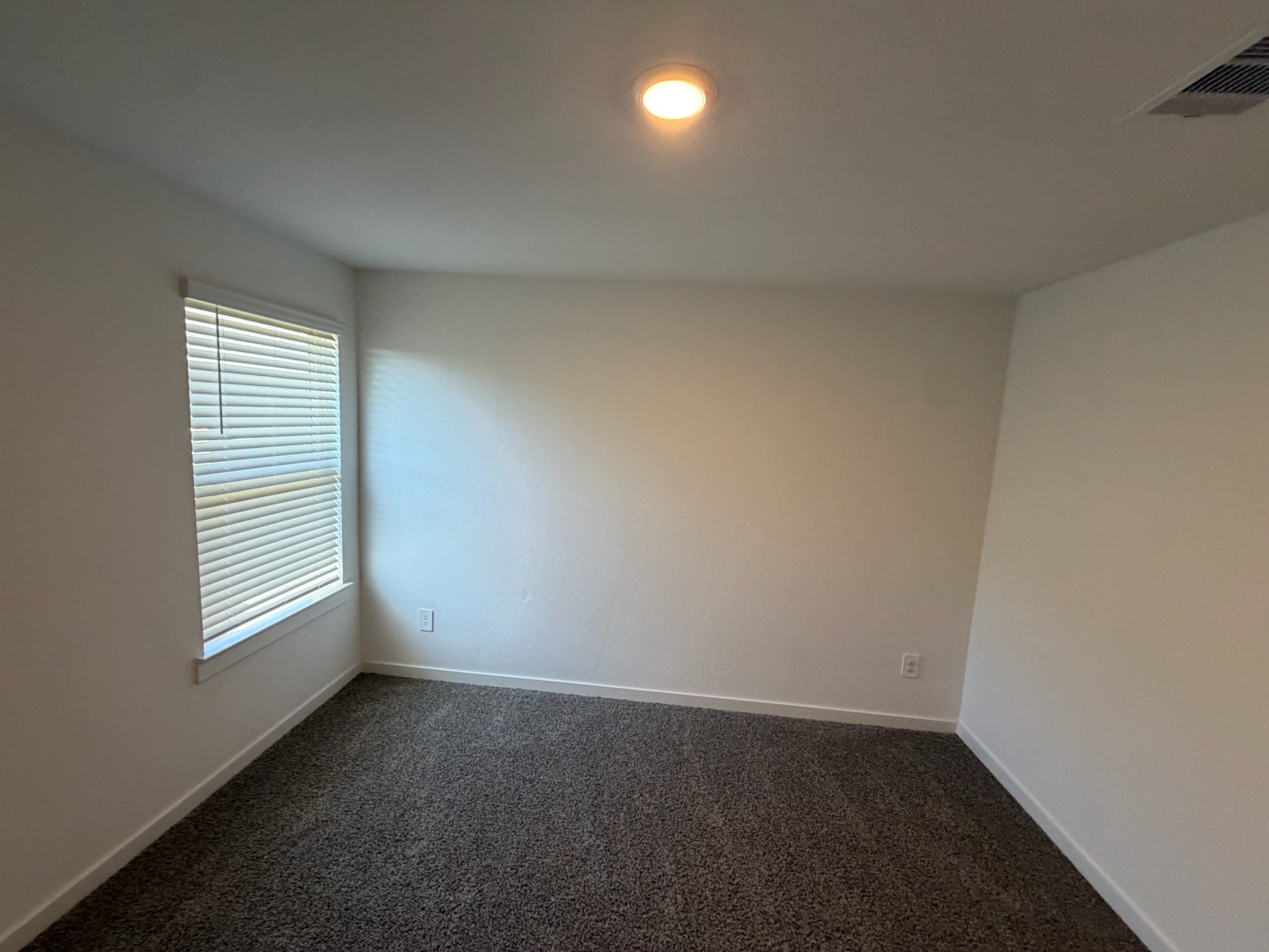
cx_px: 634
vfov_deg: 85.7
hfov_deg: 102.1
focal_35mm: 14
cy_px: 476
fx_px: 513
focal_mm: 2.22
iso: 250
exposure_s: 1/120
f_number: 2.2
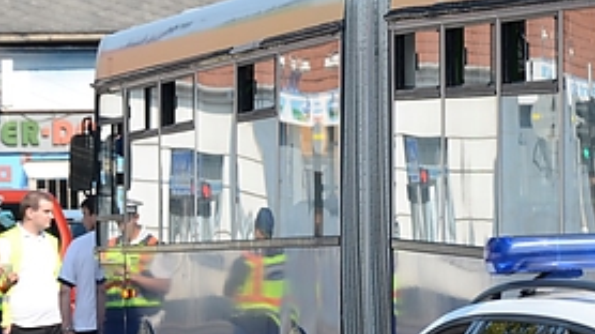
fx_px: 6169
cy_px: 243
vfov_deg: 3.1
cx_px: 417
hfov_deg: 5.5
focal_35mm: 391
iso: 200
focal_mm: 105
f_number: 8
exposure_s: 1/350
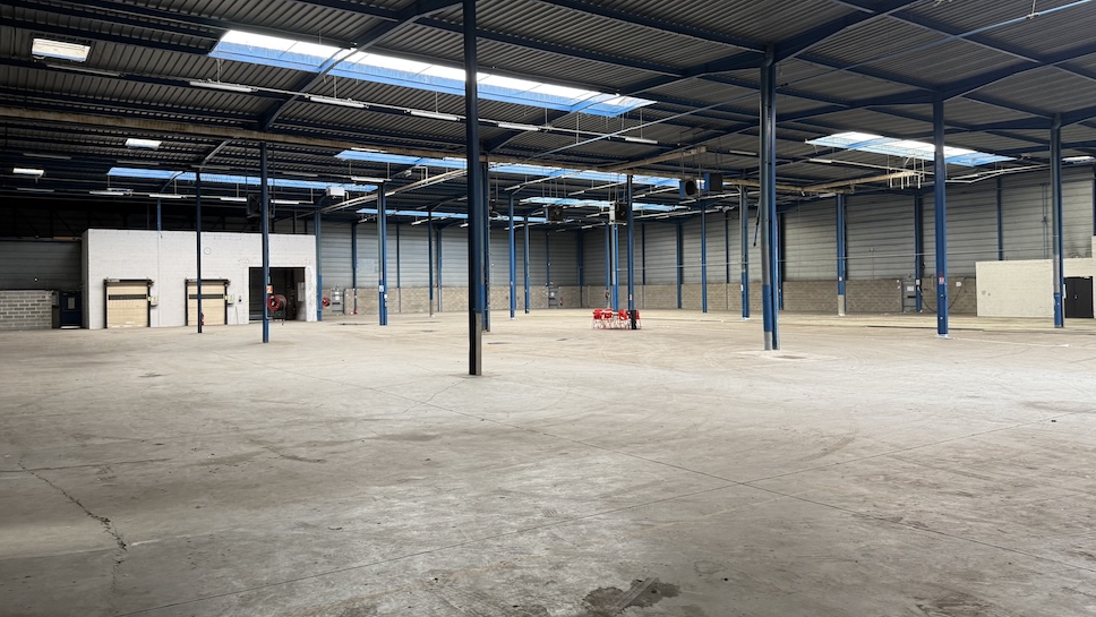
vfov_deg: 42.9
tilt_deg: +0.5
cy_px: 285
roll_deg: +1.1
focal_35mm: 27
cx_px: 543
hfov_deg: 69.8
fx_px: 785
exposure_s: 1/104
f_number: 1.78
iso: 200
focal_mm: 6.76
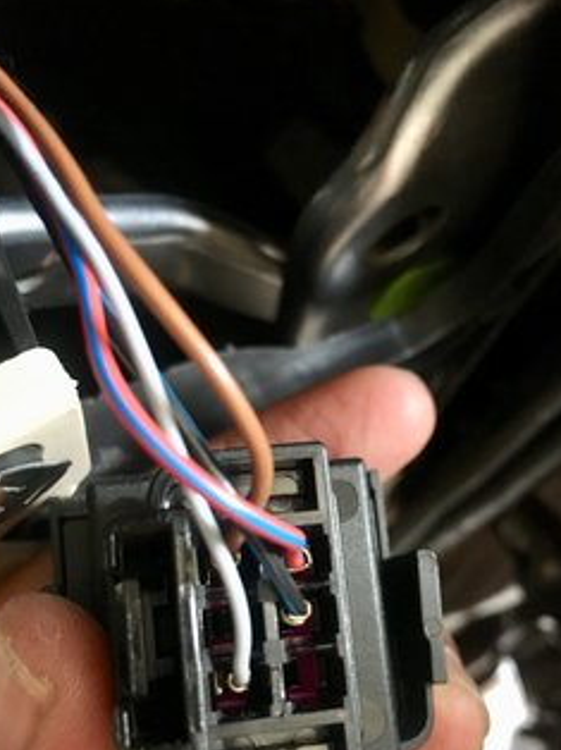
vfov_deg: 49.7
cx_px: 289
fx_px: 801
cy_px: 468
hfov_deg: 38.6
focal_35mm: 37
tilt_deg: -74.2
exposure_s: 1/17
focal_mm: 4.15
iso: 250
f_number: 2.2
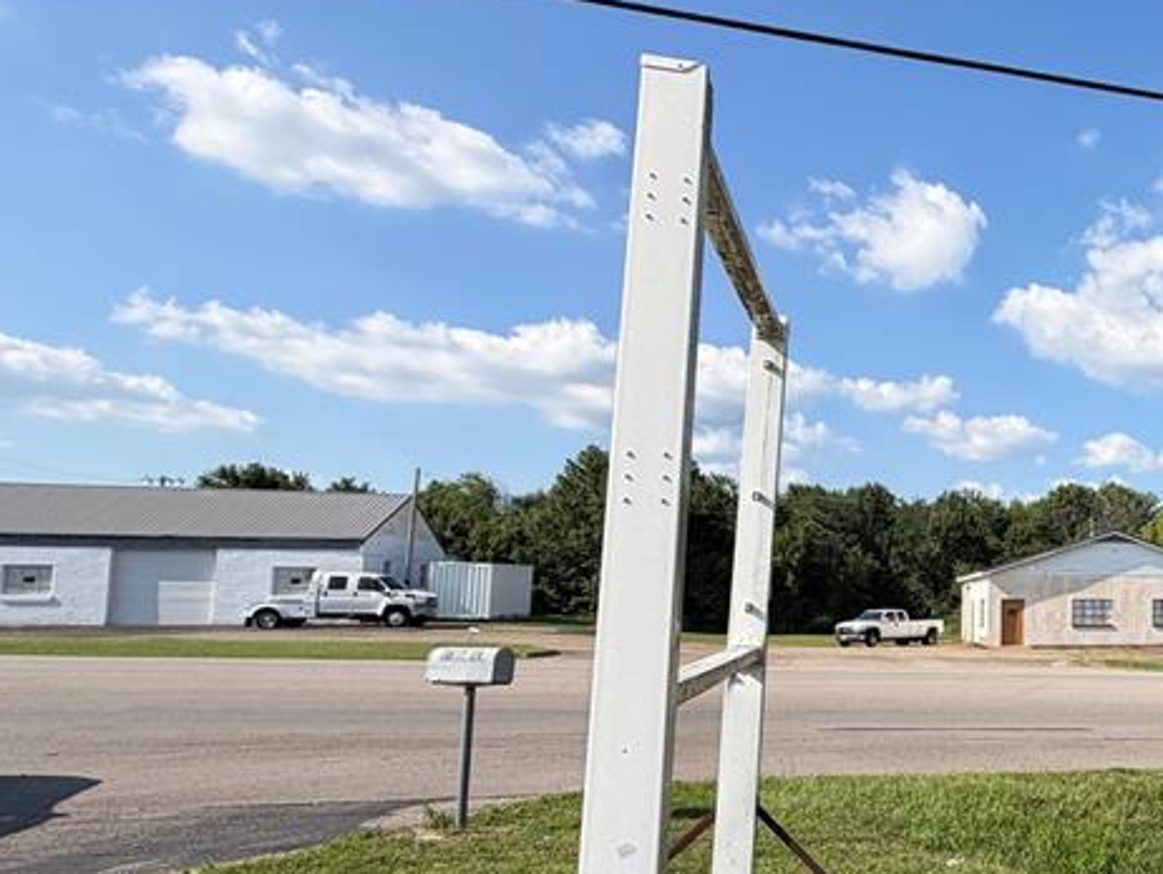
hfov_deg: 46.2
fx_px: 1042
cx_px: 1226
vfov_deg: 45.2
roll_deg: +0.3
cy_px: 531
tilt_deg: +3.4
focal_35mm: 31
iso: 20
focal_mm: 2.22
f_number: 2.2
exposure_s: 1/820
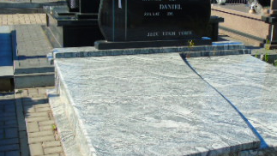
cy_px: 76
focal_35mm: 54
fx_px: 397
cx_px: 177
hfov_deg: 38.2
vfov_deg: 22.3
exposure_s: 1/640
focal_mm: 4.4
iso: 80
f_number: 3.4
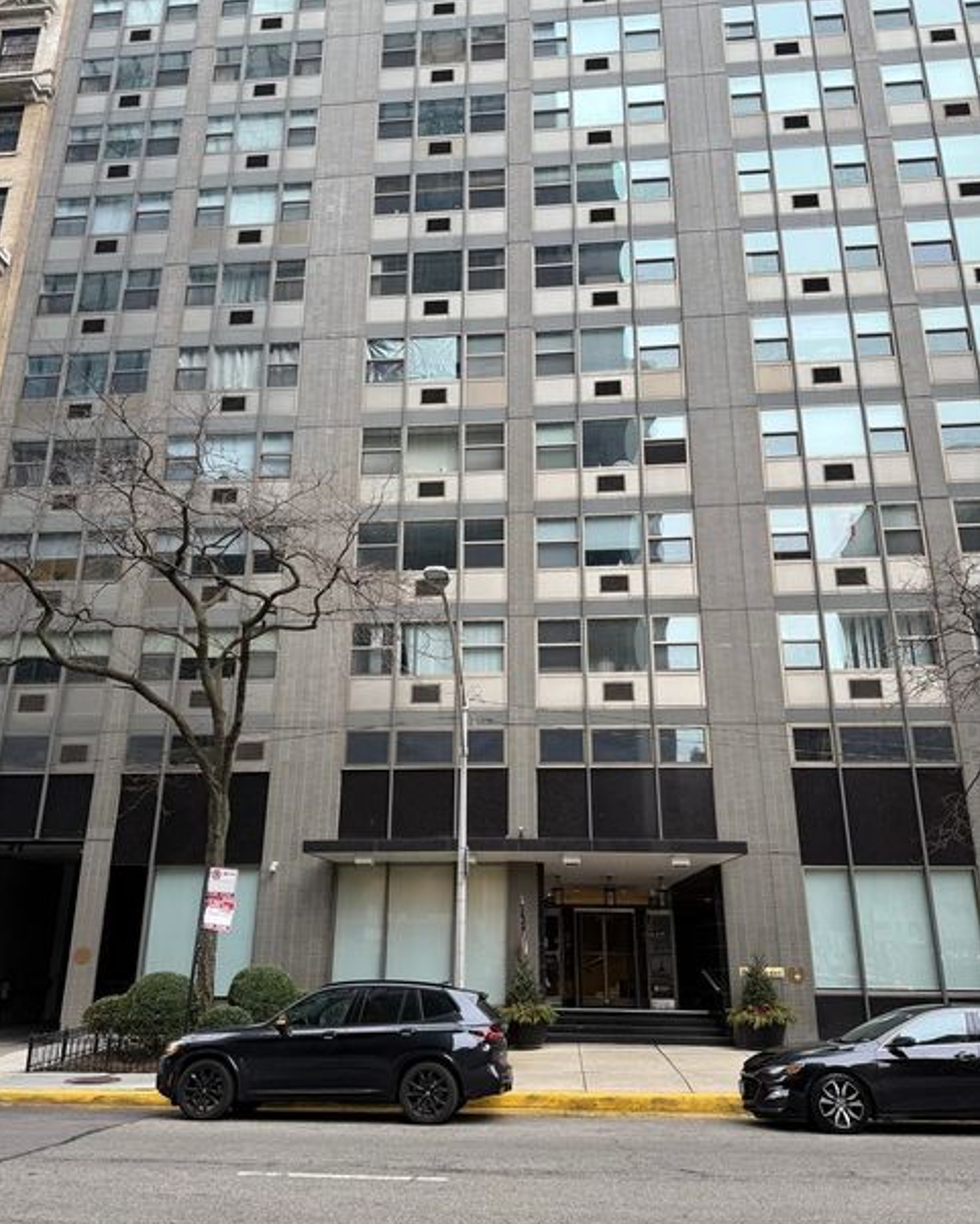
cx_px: 473
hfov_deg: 54.9
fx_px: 942
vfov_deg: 66.0
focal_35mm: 26
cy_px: 643
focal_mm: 6.76
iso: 64
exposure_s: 1/133
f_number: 1.78
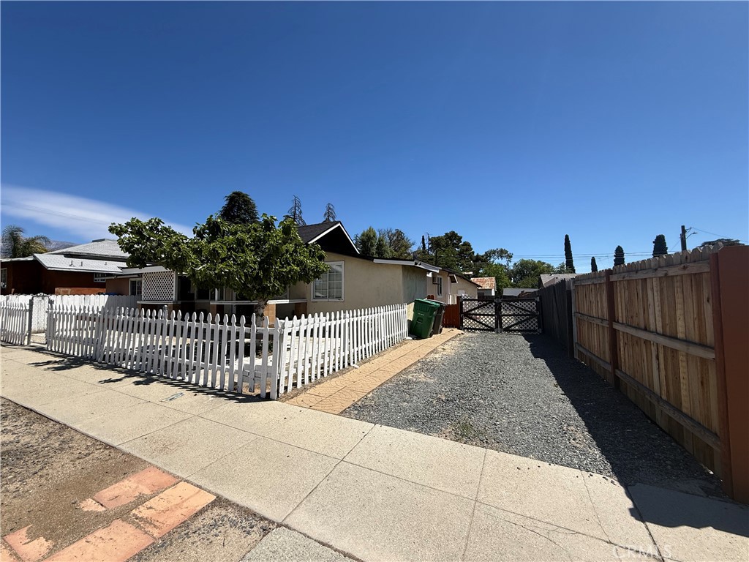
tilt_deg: +3.7
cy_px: 281
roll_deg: +1.1
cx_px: 374
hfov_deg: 102.1
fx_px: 303
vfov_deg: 85.7
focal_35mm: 14
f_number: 2.2
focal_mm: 2.22
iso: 50
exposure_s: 1/2976
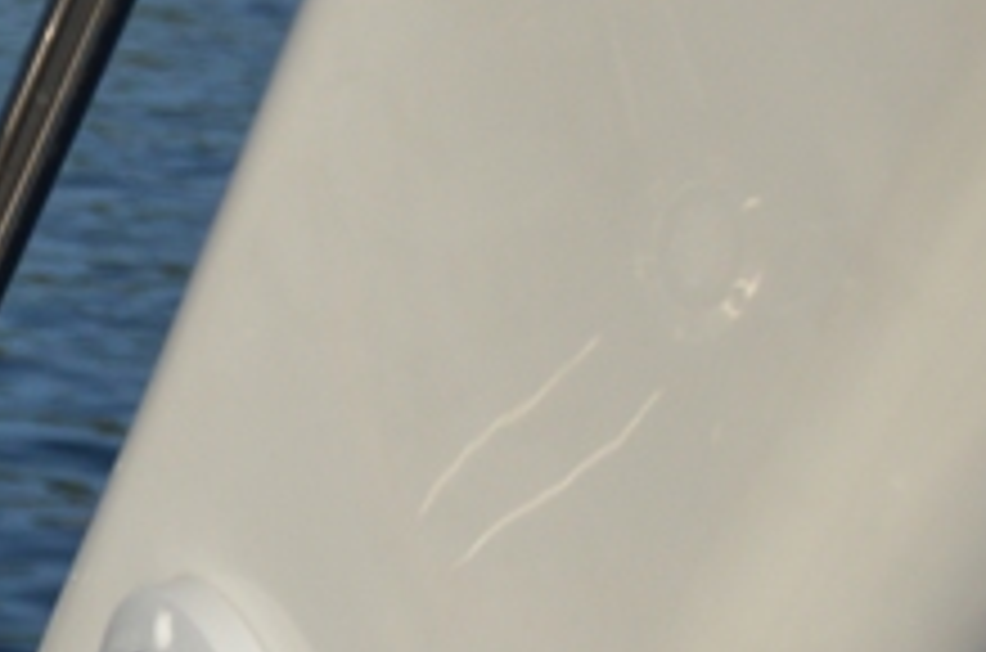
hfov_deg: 11.4
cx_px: -815
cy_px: 805
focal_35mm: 167
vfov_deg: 8.1
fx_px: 4566
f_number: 4
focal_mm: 27
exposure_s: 1/3200
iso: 180
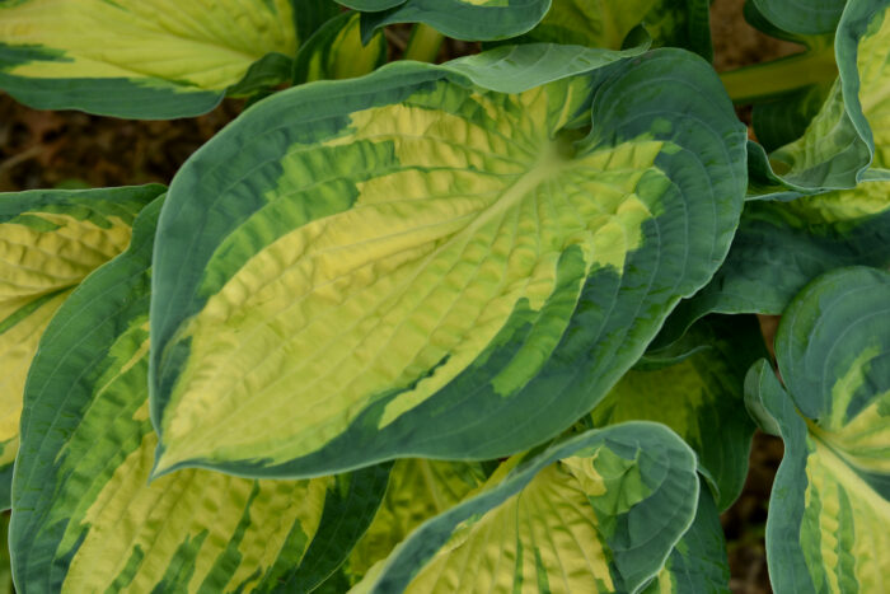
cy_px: 297
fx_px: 2967
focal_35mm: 120
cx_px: 445
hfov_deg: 17.1
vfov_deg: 11.4
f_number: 8
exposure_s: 1/200
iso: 200
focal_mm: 120
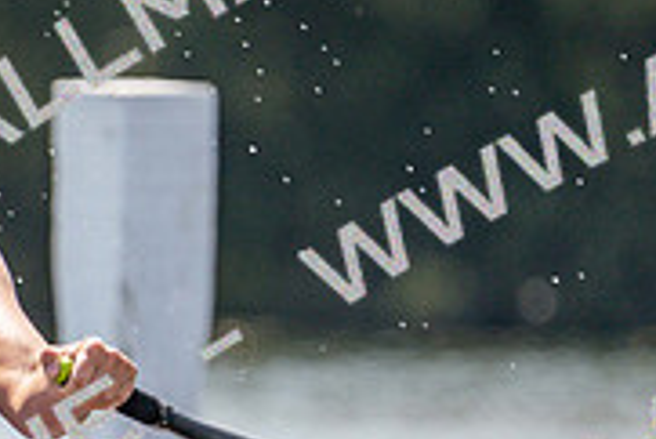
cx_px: 36
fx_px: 35087
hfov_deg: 1.1
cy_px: 365
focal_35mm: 1924
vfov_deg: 0.7
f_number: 6.3
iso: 320
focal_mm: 600
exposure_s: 1/1600
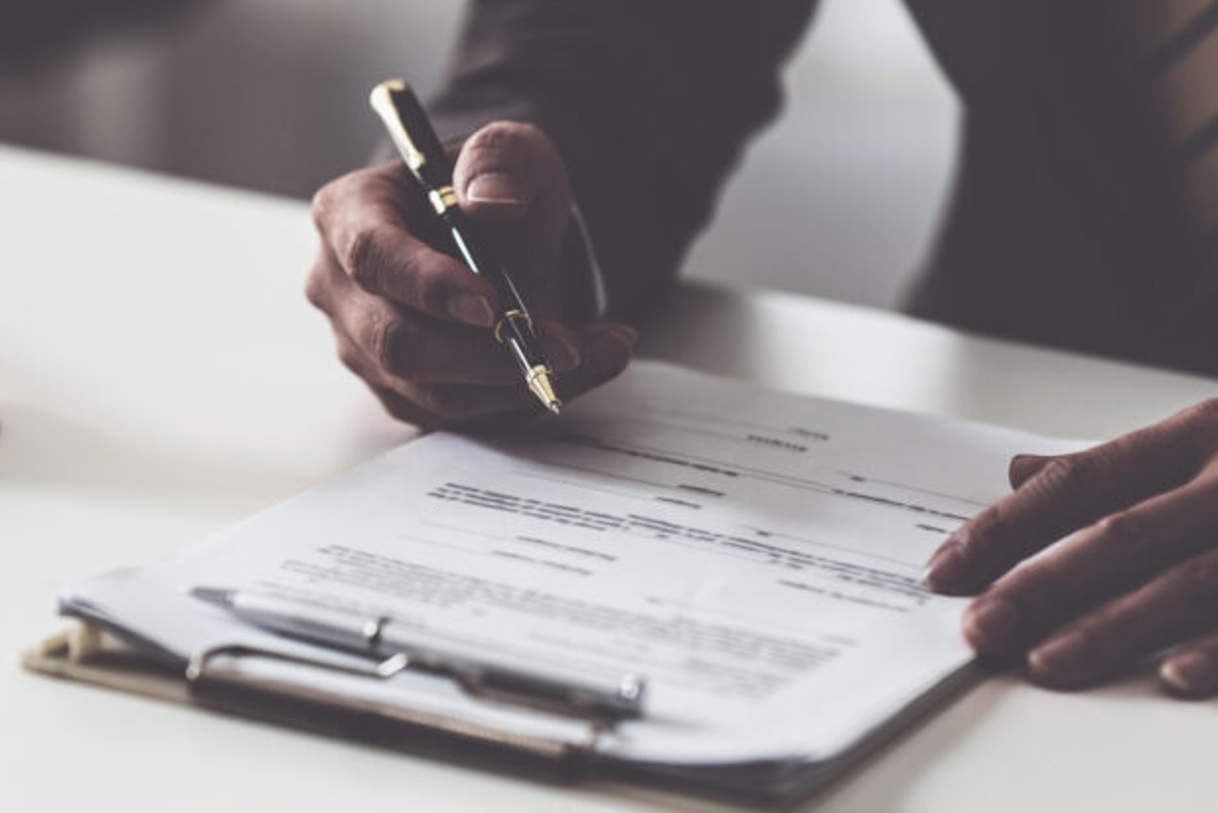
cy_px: 285
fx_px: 4773
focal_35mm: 141
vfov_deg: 9.7
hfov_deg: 14.5
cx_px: 610
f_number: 2
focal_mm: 85
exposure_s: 1/200
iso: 100
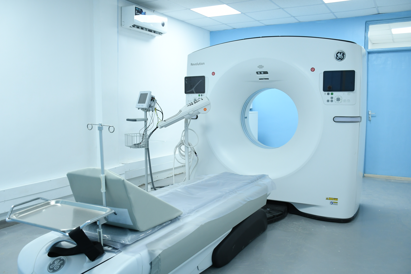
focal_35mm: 33
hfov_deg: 57.2
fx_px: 377
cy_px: 137
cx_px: 206
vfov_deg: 40.0
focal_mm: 22
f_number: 3.5
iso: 800
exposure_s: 1/100
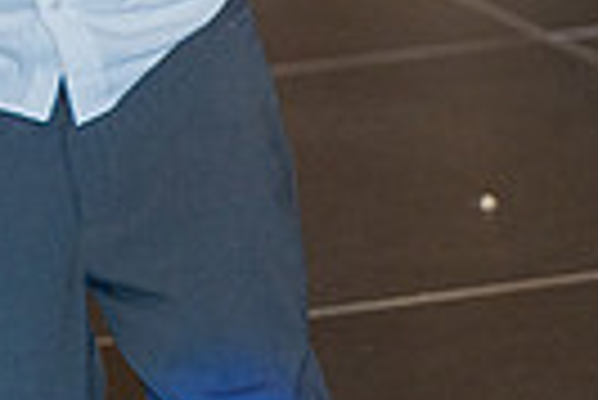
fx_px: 5088
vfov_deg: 4.4
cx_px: -301
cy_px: -362
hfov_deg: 6.6
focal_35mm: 306
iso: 1000
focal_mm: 70
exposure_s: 1/125
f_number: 2.8
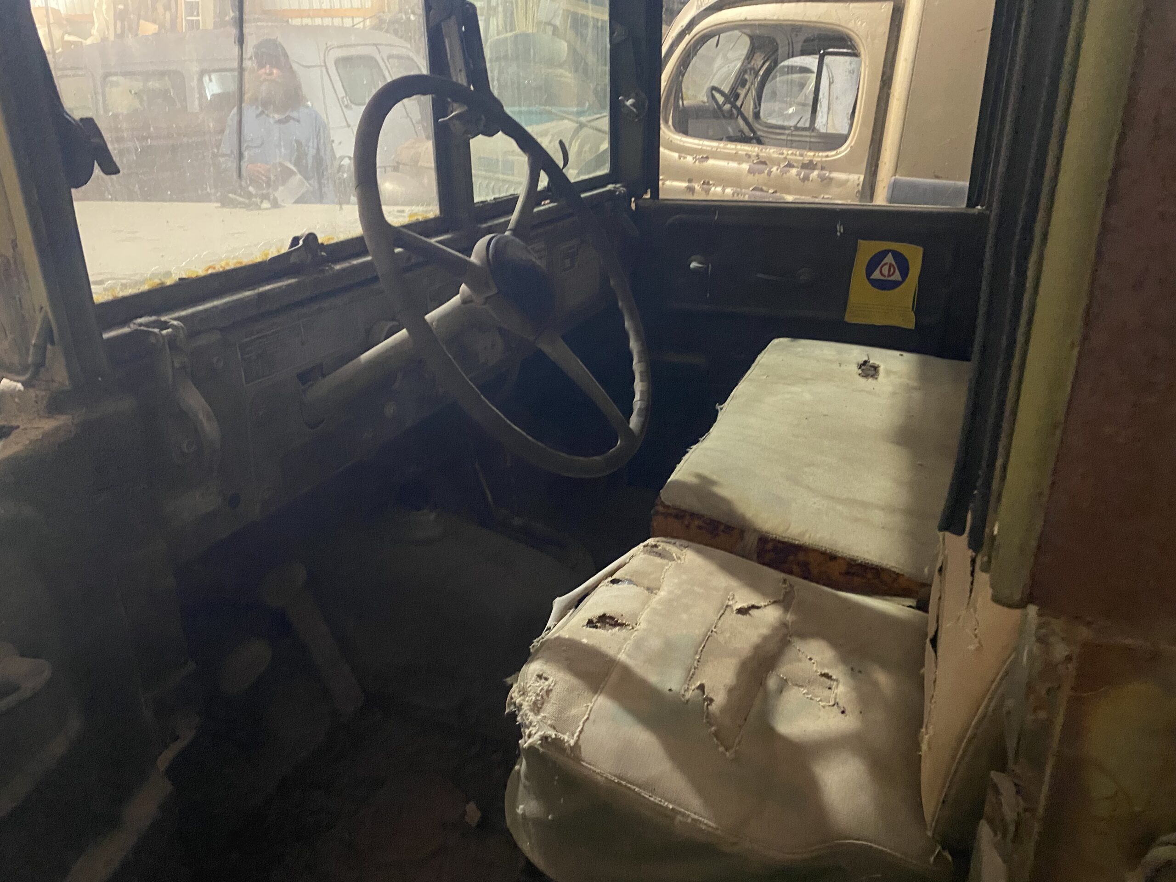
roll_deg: -1.5
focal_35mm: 26
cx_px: 588
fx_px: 883
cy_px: 441
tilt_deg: -22.1
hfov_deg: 67.3
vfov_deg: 53.1
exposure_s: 1/30
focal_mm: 4.25
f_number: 1.8
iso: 800
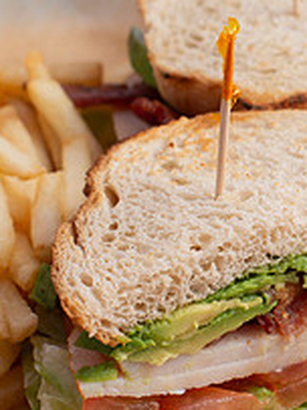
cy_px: 207
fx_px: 1977
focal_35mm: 167
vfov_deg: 11.8
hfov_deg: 8.8
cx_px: 363
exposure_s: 1/200
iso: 200
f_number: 6.3
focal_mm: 50
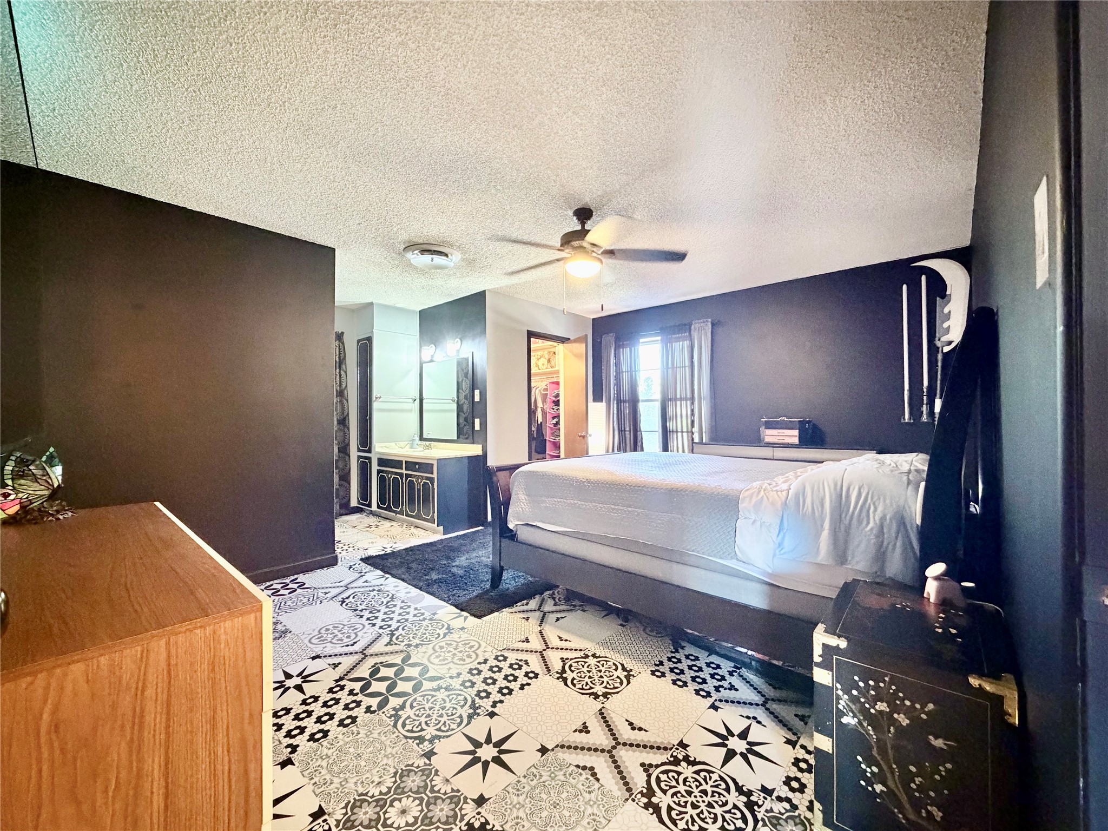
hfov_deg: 102.1
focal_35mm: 14
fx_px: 448
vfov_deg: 85.7
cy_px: 416
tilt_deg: +0.1
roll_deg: +1.4
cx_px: 554
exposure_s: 1/40
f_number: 2.2
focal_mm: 2.22
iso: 1000
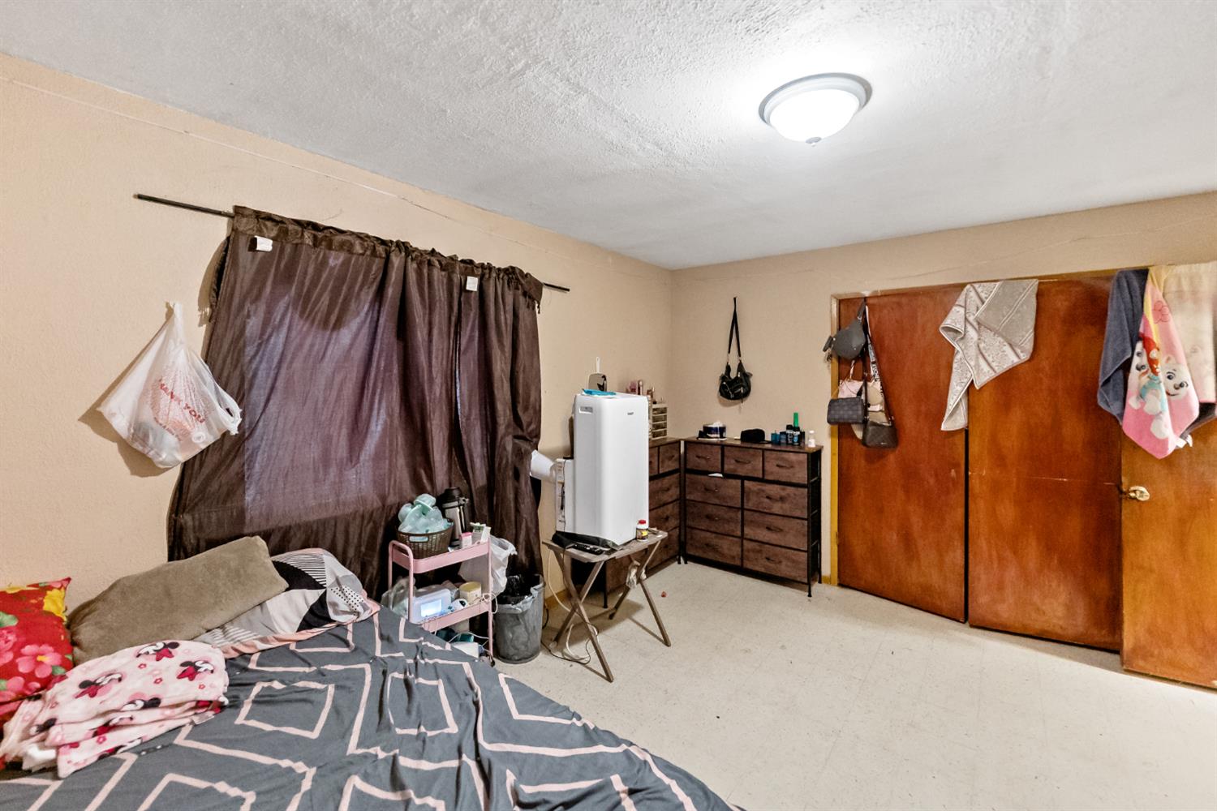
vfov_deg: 81.2
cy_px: 406
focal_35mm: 14
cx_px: 608
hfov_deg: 104.3
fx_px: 473
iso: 8000
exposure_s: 1/160
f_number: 2.8
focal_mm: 14
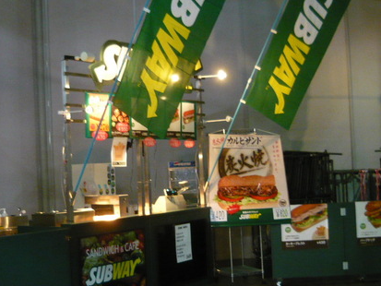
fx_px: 650
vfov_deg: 24.8
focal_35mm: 59
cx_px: 191
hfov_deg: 32.7
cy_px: 143
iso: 400
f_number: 2.9
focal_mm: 6
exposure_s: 1/10
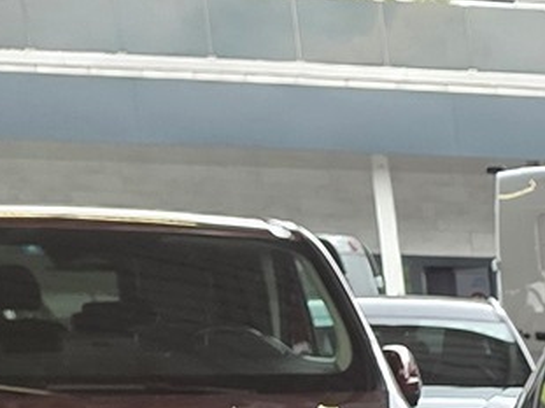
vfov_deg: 8.8
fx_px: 2345
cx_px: 1670
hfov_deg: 9.8
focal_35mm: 149
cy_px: 1038
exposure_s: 1/180
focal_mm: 6.3
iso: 100
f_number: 1.7
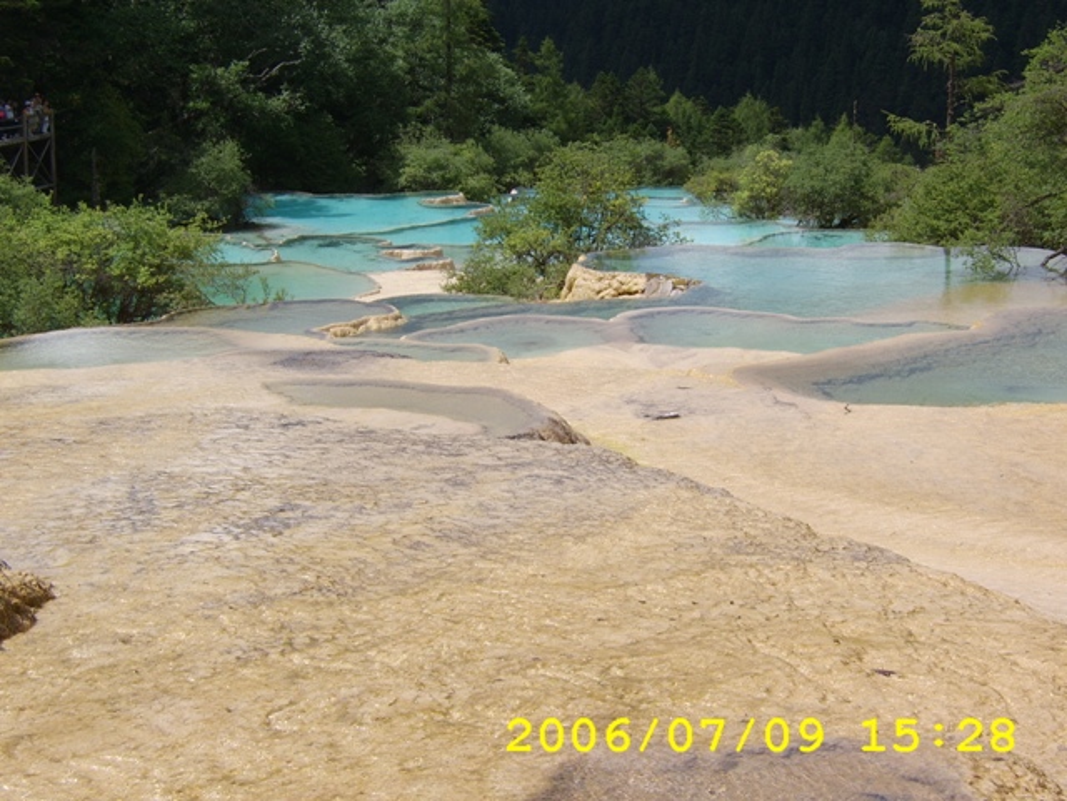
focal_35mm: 62
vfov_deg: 23.7
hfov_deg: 31.2
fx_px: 1911
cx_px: 534
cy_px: 400
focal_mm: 16.25
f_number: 9.5
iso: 50
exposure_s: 1/125
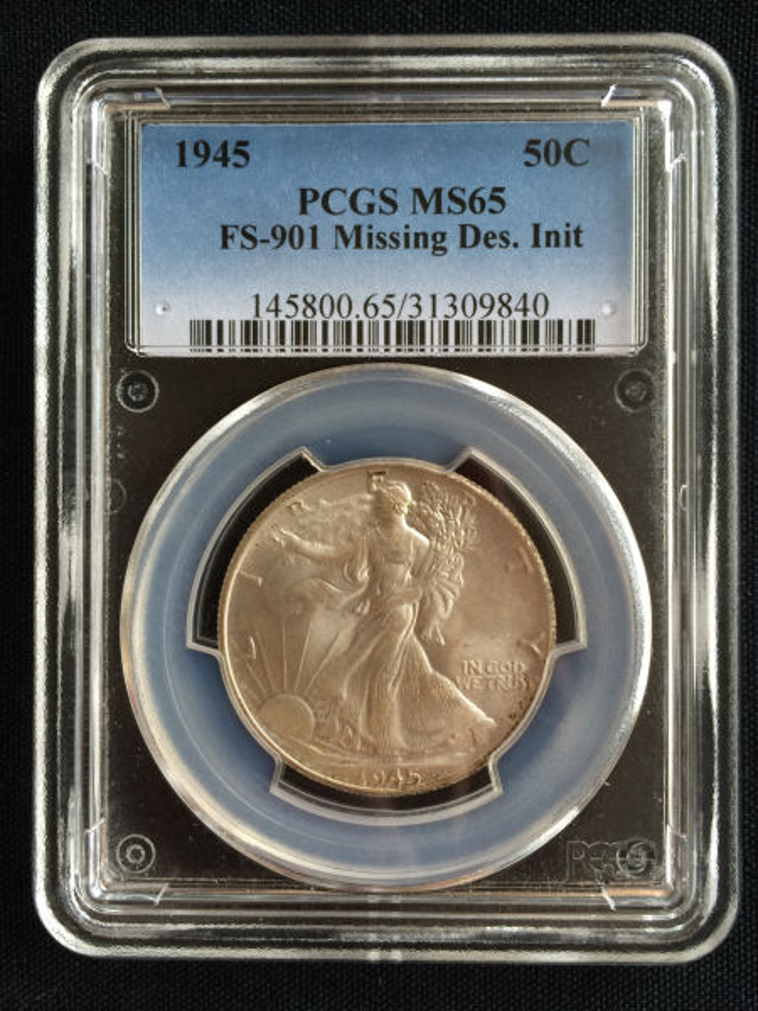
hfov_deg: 46.8
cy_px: 506
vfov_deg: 60.0
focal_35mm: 30
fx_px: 876
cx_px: 379
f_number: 2.2
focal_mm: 4.12
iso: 40
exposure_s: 1/40
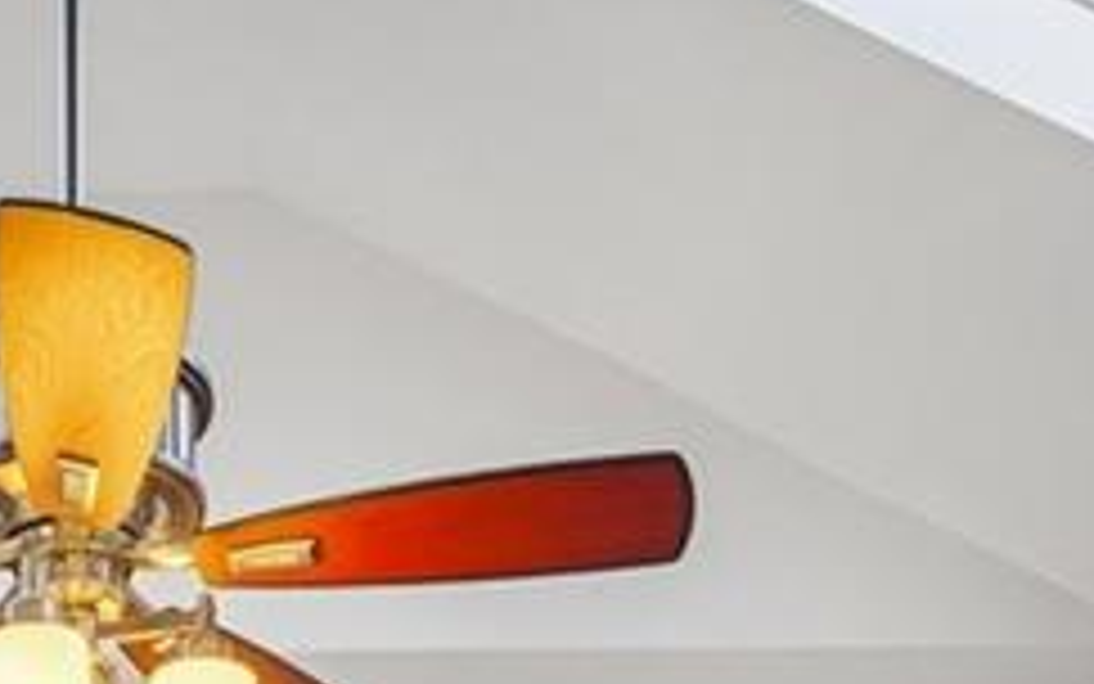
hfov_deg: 32.2
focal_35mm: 60
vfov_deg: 15.6
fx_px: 1789
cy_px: 1487
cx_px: 99
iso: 320
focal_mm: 14
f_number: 8
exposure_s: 1/20
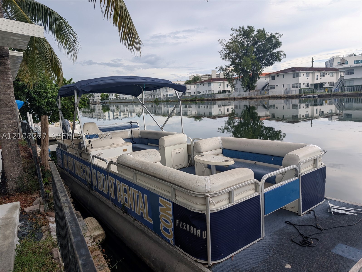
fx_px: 251
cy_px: 136
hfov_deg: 71.5
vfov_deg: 56.9
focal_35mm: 24
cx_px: 181
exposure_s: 1/356
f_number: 1.68
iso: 22
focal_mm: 6.9
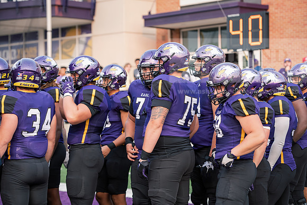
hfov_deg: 20.0
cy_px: 102
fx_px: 870
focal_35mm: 102
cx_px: 154
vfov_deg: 13.4
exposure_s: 1/400
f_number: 4
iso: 800
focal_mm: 102
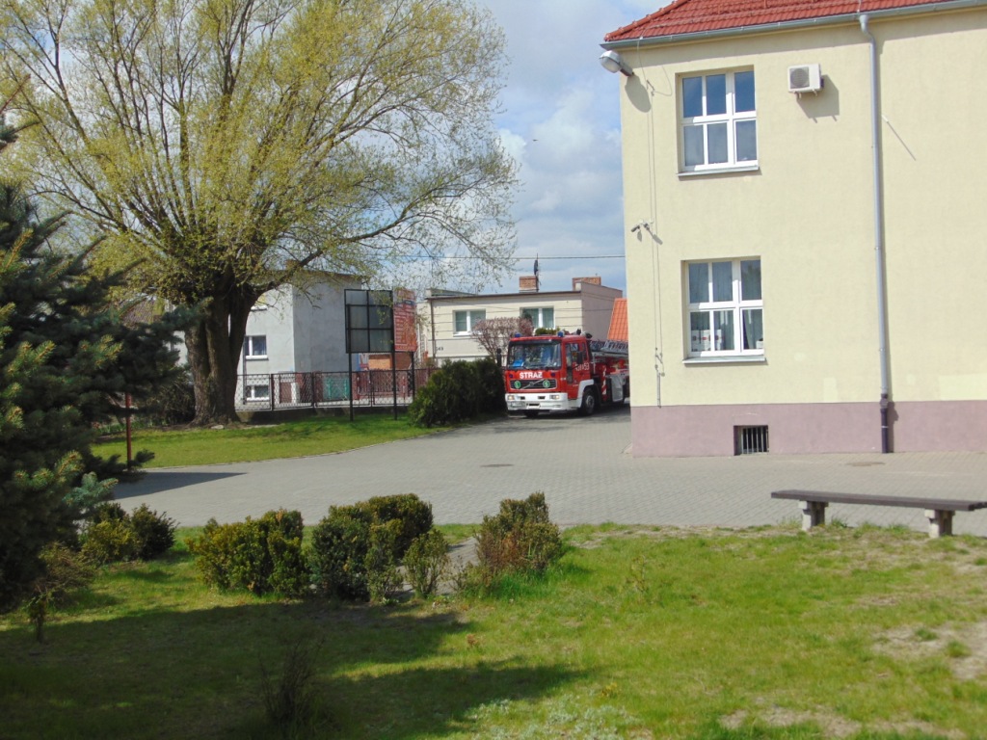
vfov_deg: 29.1
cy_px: 370
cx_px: 494
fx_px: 1426
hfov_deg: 38.2
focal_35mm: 50
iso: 80
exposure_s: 1/200
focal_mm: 9
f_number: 9
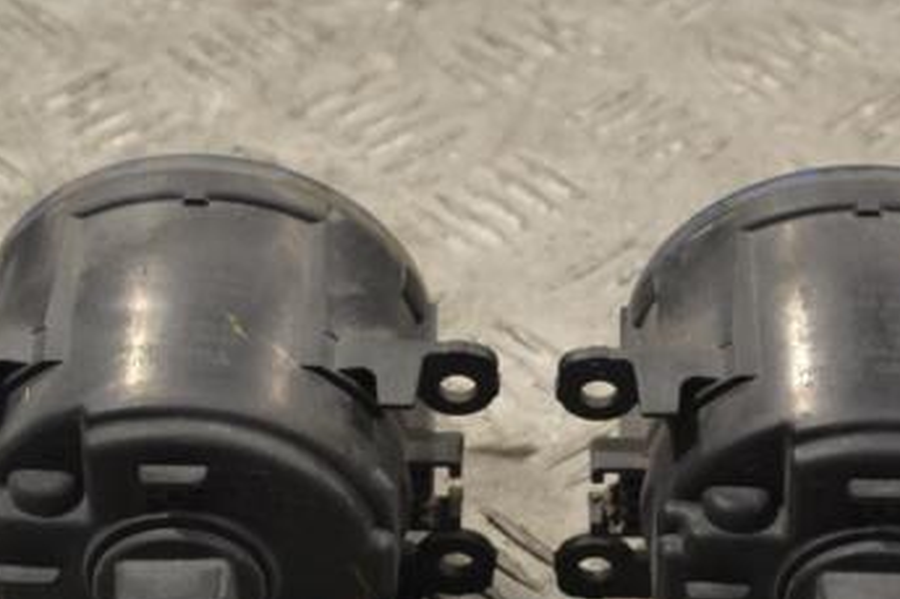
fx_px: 3595
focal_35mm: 144
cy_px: 366
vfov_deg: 9.5
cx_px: 513
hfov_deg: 14.3
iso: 3200
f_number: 9
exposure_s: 1/320
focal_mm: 55
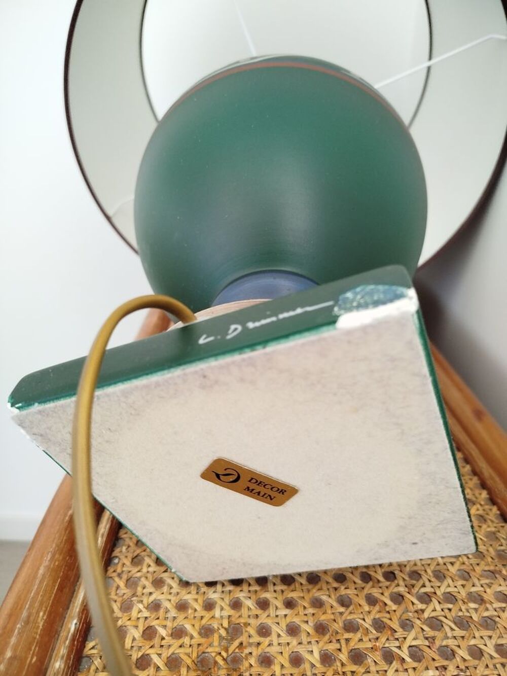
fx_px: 469
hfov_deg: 56.8
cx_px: 254
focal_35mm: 24
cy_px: 338
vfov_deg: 71.6
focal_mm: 5.31
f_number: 1.7
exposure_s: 1/17
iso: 800
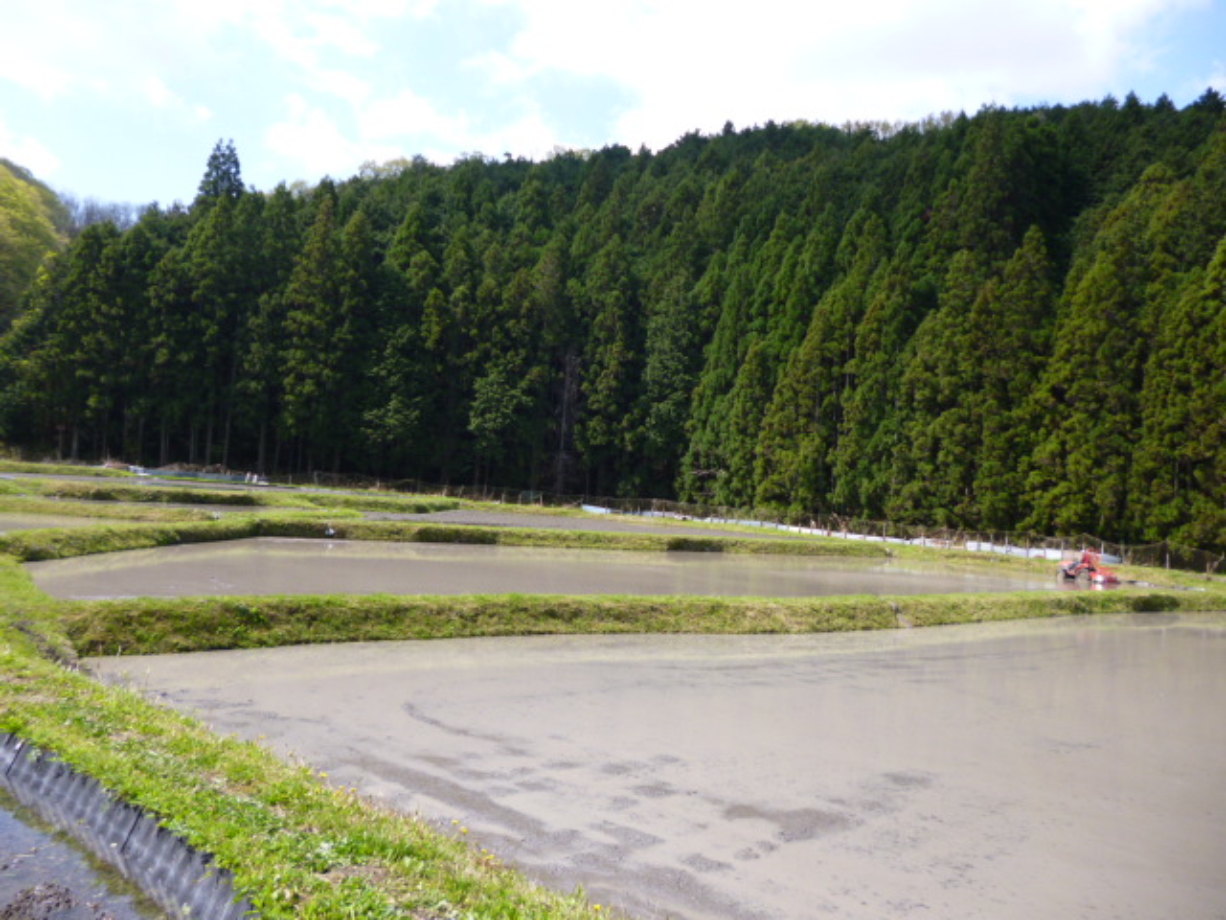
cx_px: 613
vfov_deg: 49.7
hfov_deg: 63.4
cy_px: 460
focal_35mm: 28
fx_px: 992
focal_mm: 5
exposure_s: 1/400
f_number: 3.1
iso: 100
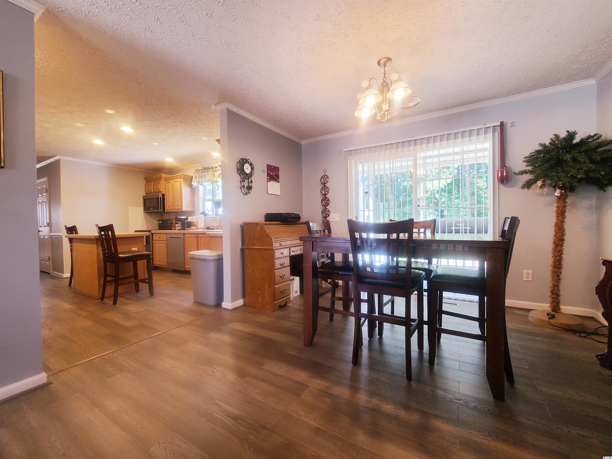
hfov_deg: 106.2
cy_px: 230
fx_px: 230
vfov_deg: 89.9
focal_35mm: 13
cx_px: 306
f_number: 2.2
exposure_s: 1/59.2
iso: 160
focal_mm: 2.2
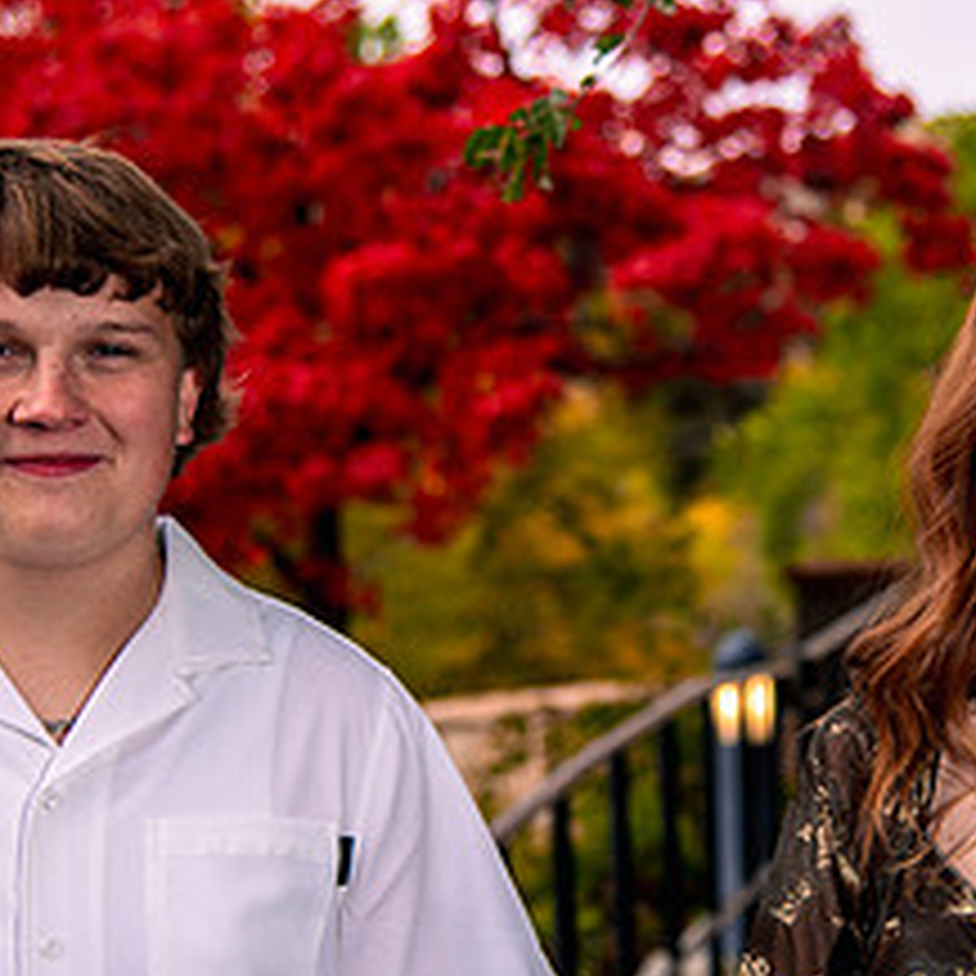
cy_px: 607
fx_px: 4051
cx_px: 728
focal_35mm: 127
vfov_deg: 13.7
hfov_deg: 13.7
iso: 200
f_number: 4
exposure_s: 1/200
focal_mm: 55
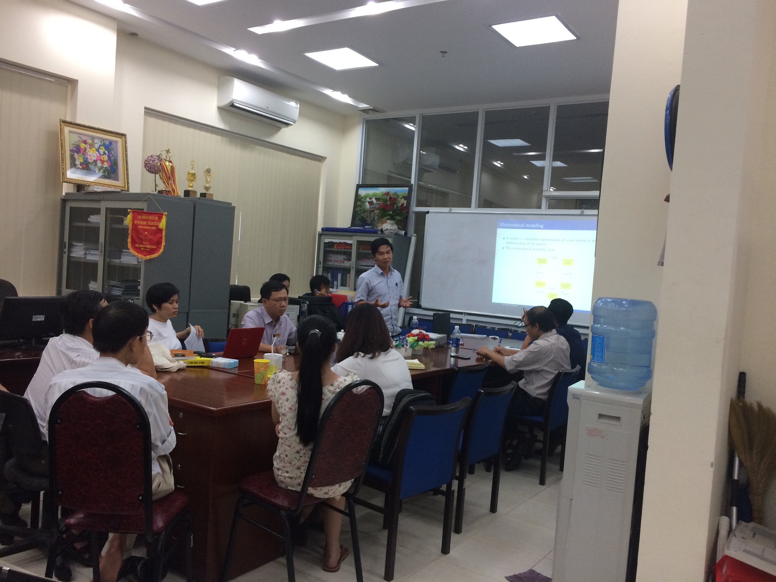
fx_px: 650
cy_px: 291
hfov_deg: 61.7
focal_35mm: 29
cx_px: 388
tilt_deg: -2.7
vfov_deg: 48.2
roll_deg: -4.5
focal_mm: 4.15
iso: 80
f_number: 2.2
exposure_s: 1/33
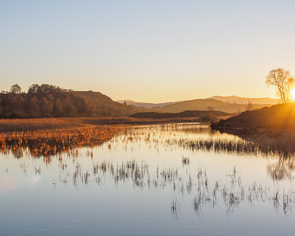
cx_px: 164
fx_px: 507
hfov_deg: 32.4
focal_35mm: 58
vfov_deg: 26.2
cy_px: 139
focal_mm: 20
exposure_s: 1/250
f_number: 7.1
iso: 200
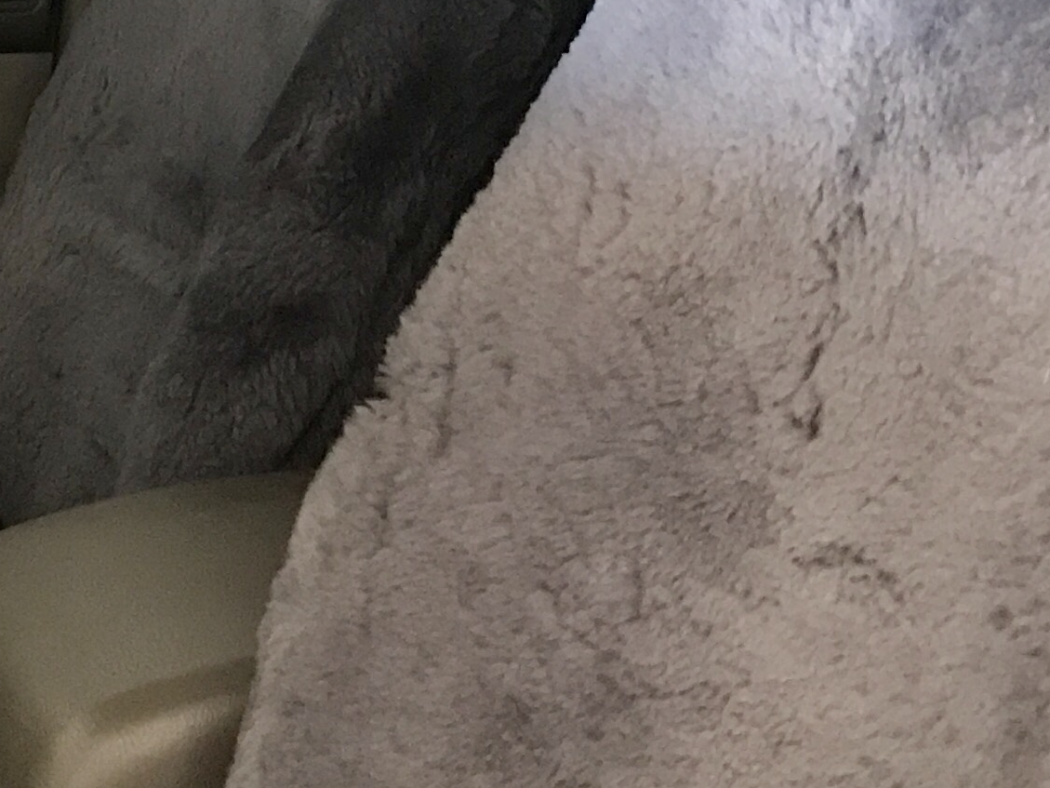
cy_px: -283
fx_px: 3034
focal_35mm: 100
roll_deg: -0.2
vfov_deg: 14.1
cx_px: 105
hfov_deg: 19.3
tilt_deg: +1.6
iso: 100
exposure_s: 1/11
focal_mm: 3.99
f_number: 1.8
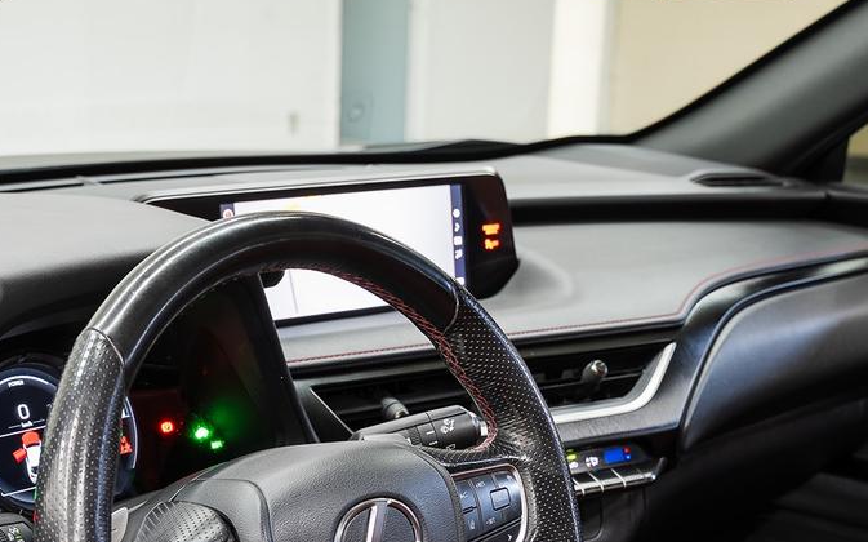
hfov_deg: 28.6
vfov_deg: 17.7
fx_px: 1703
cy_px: 520
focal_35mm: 72
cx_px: 383
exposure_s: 1
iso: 100
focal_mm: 33
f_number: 5.6
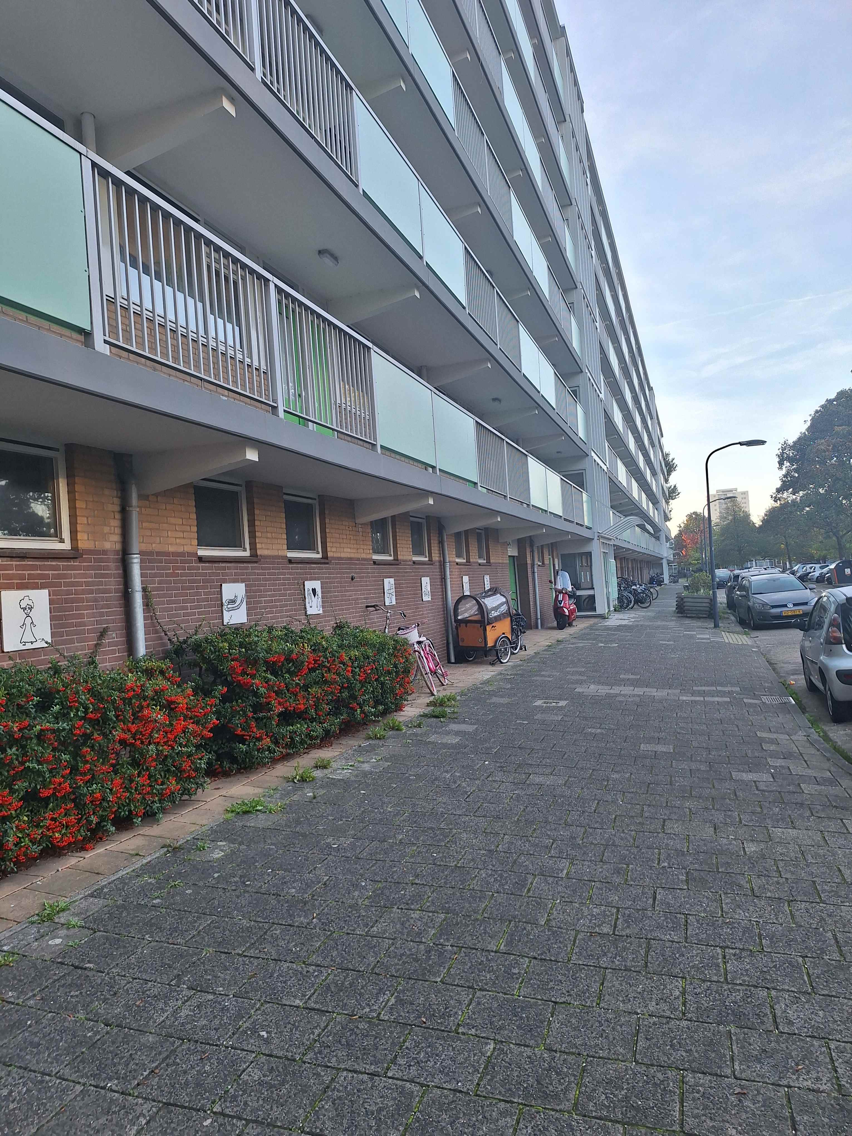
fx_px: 755
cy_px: 568
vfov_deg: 73.9
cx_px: 426
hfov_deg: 58.9
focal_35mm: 23
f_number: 1.8
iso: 40
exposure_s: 1/292
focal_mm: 5.54
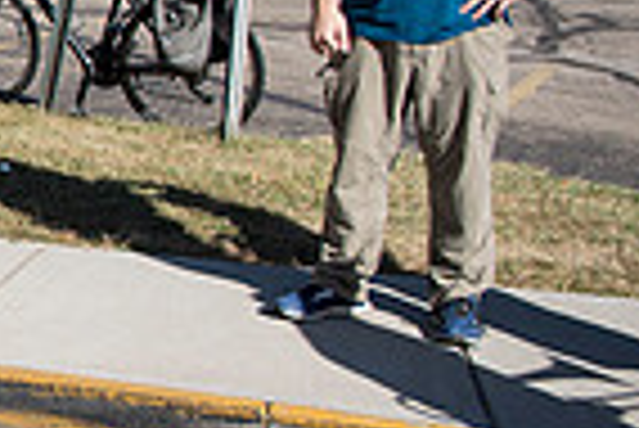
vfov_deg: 14.0
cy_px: 151
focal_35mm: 98
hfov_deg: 16.0
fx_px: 1741
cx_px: -652
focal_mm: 24
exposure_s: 1/1600
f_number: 4.5
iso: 250
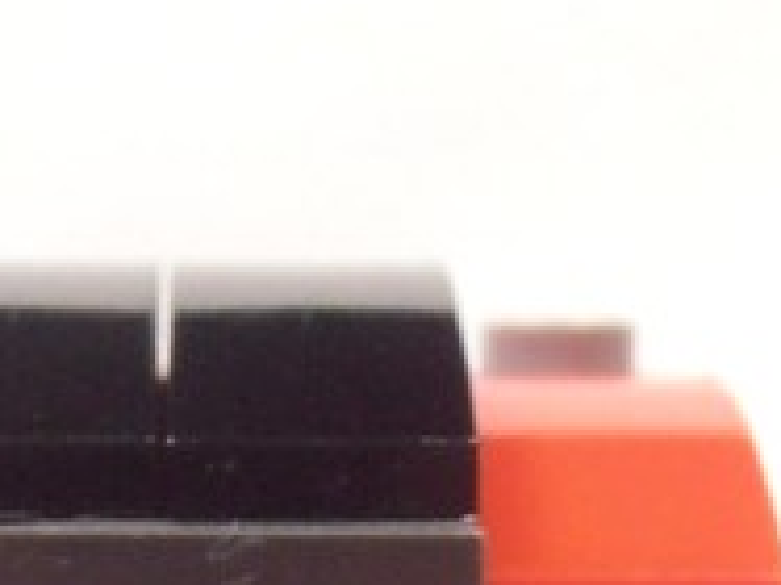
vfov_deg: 7.9
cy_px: 1272
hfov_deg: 11.1
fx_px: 4013
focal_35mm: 178
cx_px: 175
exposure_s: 1/40
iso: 100
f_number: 3.9
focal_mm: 6.61
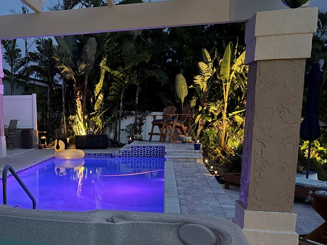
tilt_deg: -9.6
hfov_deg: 42.1
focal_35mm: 42
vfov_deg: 33.7
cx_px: 51
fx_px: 397
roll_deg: +1.2
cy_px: 184
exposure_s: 1/20
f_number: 1.78
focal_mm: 6.76
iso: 1600
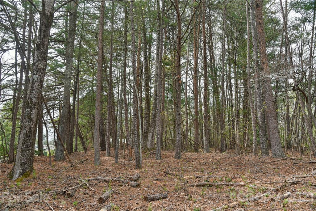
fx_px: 263
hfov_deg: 61.9
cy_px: 106
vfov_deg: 43.6
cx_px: 158
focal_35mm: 30
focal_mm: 30
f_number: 7.1
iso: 800
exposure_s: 1/200
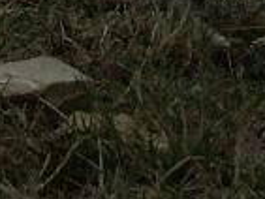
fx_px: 2498
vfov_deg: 4.5
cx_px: 340
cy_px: -161
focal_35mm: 326
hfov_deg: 6.0
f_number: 8
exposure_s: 1/250
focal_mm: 11.57
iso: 64
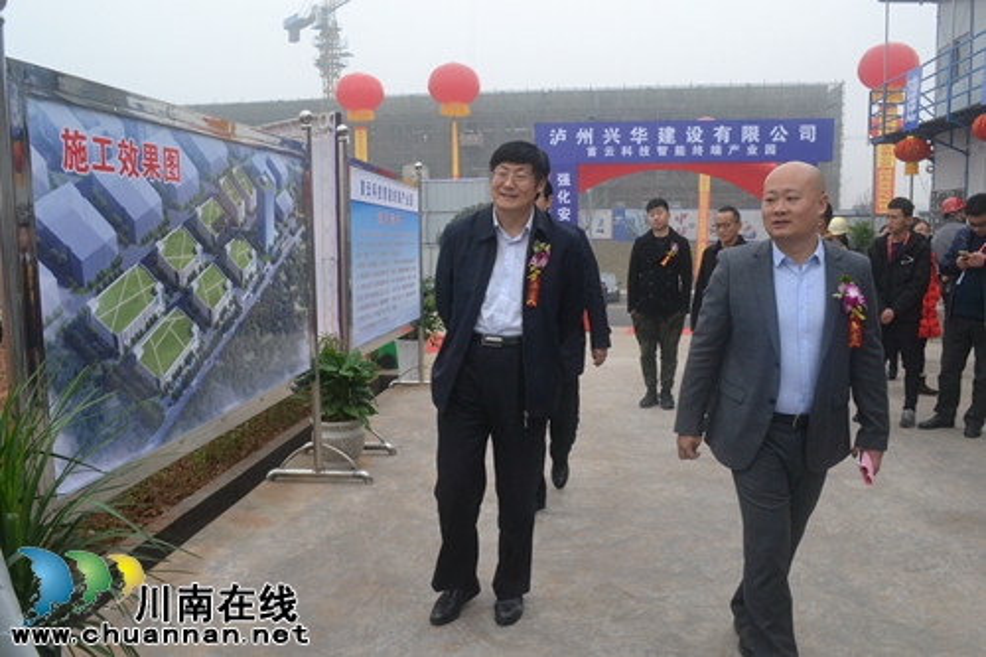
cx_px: 493
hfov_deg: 61.9
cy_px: 328
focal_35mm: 30
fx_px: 821
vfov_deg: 43.6
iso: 1600
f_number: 10
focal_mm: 20
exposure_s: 1/400
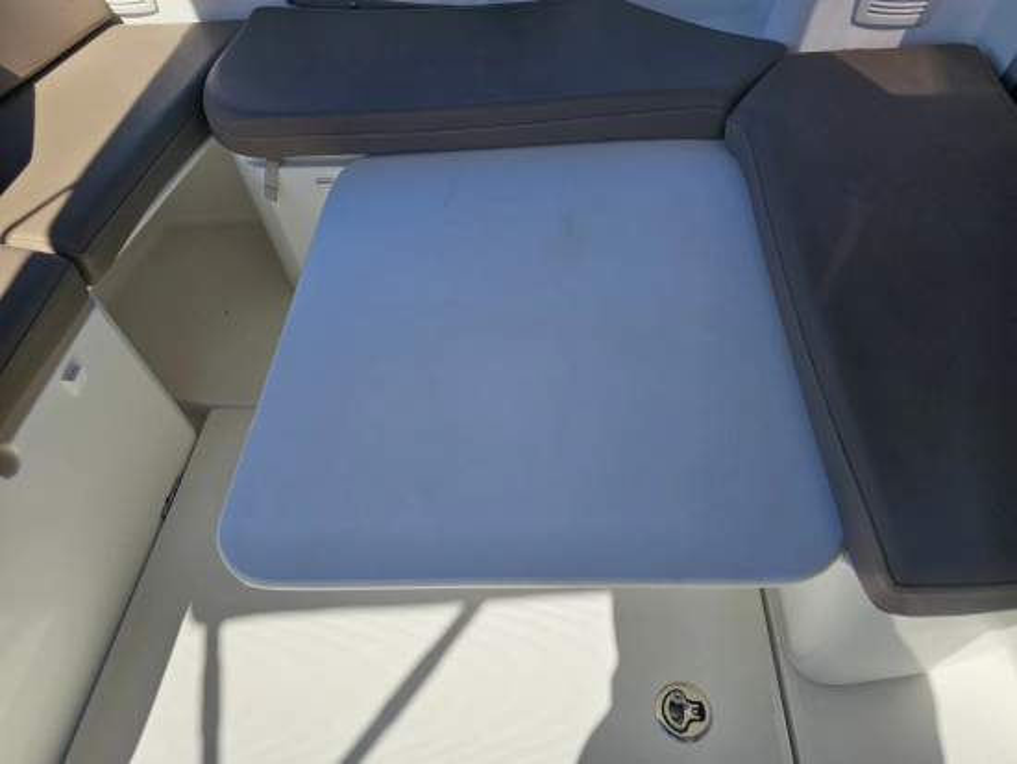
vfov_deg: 58.9
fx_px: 676
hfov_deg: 73.9
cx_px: 508
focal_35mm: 23
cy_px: 382
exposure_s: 1/868
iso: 10
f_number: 1.7
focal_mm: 6.3
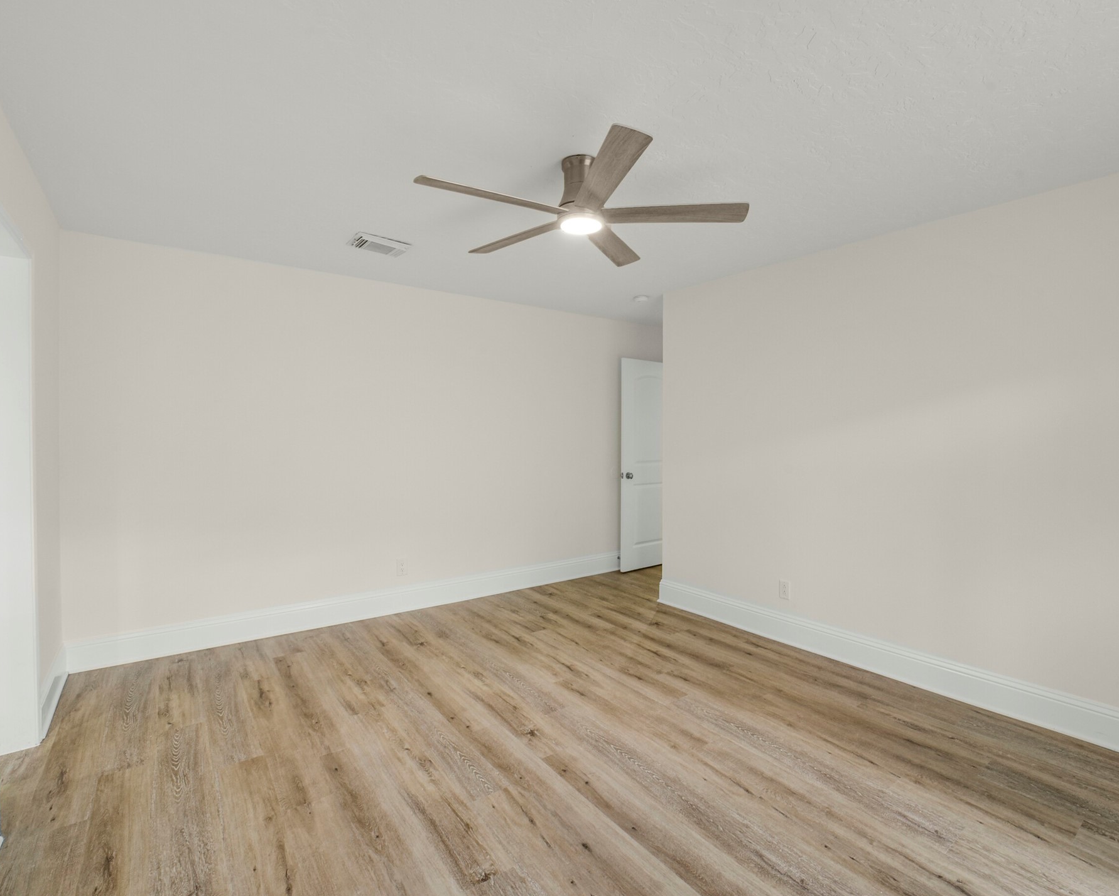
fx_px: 530
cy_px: 444
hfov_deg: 93.1
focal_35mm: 16
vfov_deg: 80.4
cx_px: 574
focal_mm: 14
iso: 500
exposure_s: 1/10
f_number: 11
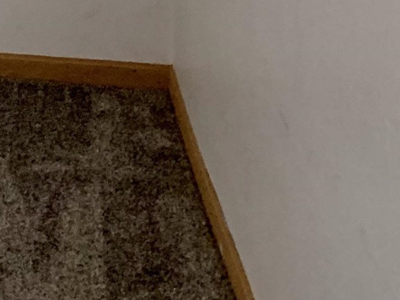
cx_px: -368
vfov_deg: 10.8
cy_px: -353
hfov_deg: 14.0
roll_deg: +0.9
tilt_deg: -5.0
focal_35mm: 122
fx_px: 1409
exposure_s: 1/40
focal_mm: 4.25
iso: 320
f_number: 1.8
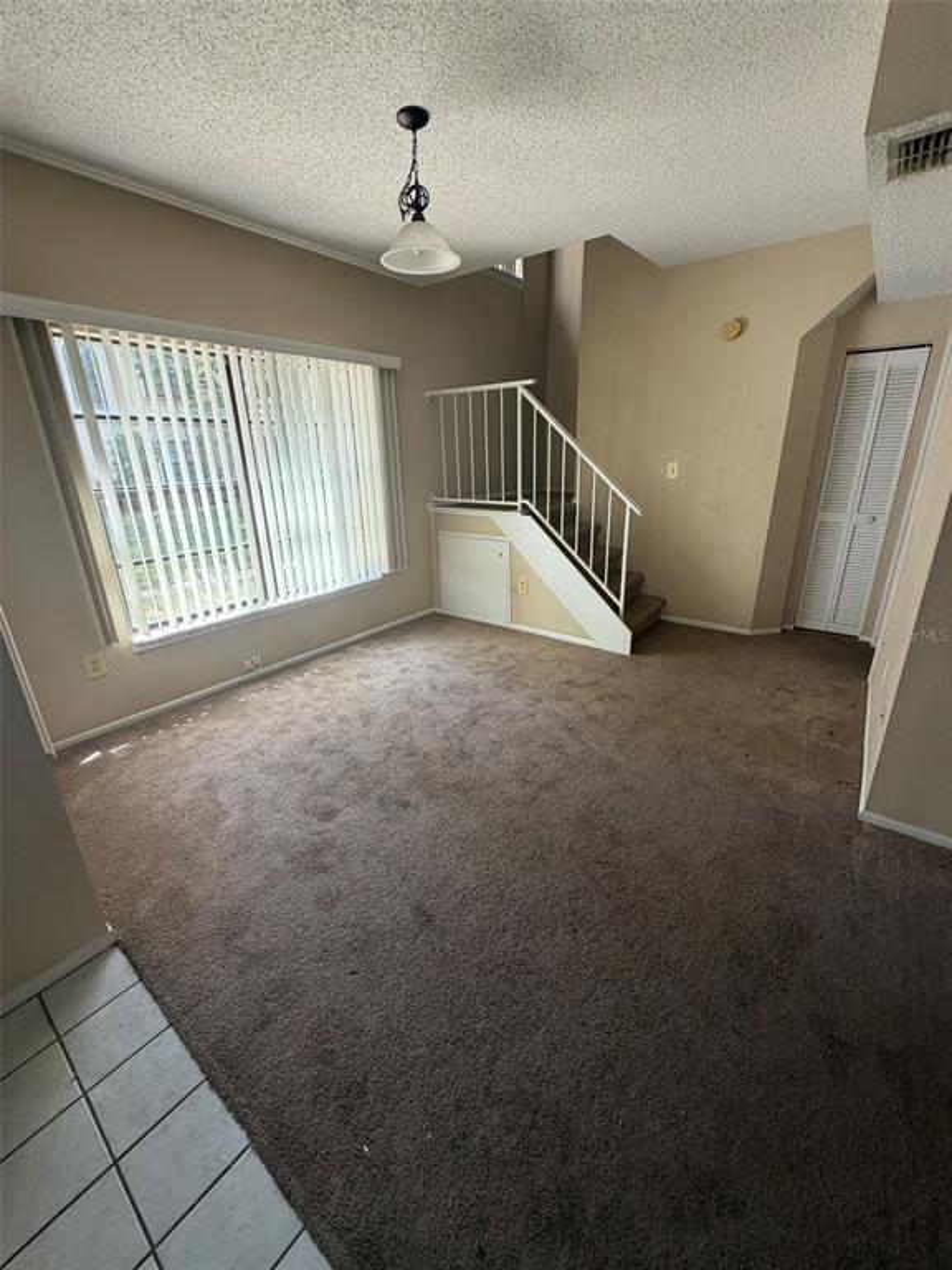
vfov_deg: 102.1
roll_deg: -1.3
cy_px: 635
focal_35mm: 14
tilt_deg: -18.8
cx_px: 476
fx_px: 513
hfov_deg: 85.7
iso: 125
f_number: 2.2
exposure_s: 1/121
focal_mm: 2.22
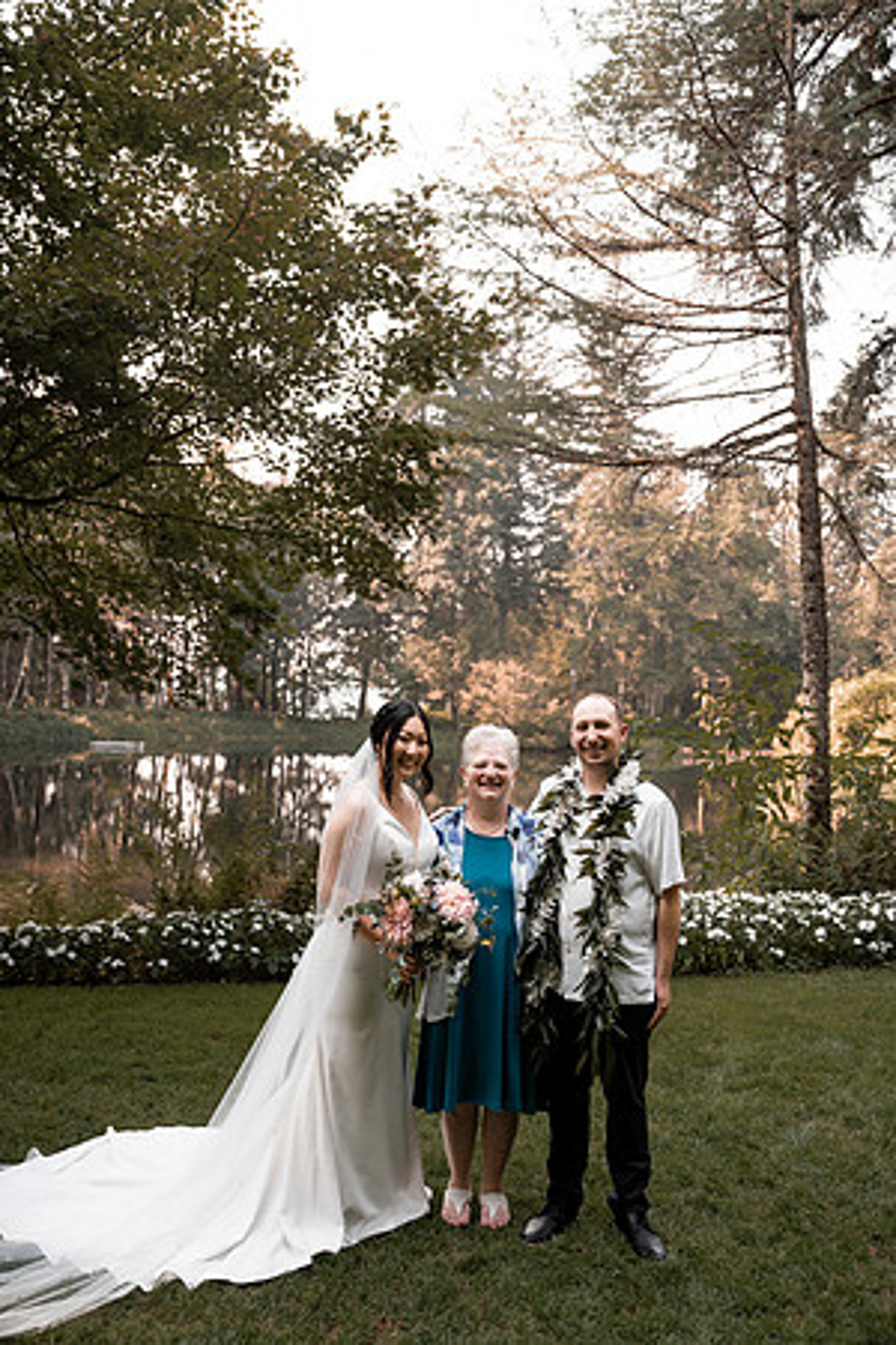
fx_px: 1157
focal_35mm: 31
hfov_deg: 42.3
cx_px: 448
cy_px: 672
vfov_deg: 60.3
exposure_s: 1/640
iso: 250
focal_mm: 31
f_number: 2.8
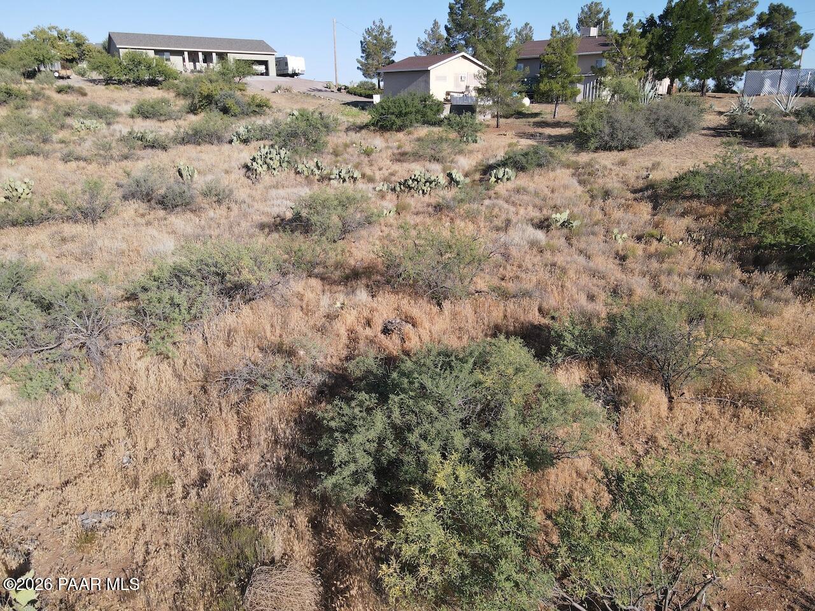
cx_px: 408
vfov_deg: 56.8
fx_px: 565
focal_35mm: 24
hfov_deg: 71.6
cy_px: 306
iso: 110
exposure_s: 1/40
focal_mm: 4.5
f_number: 2.8
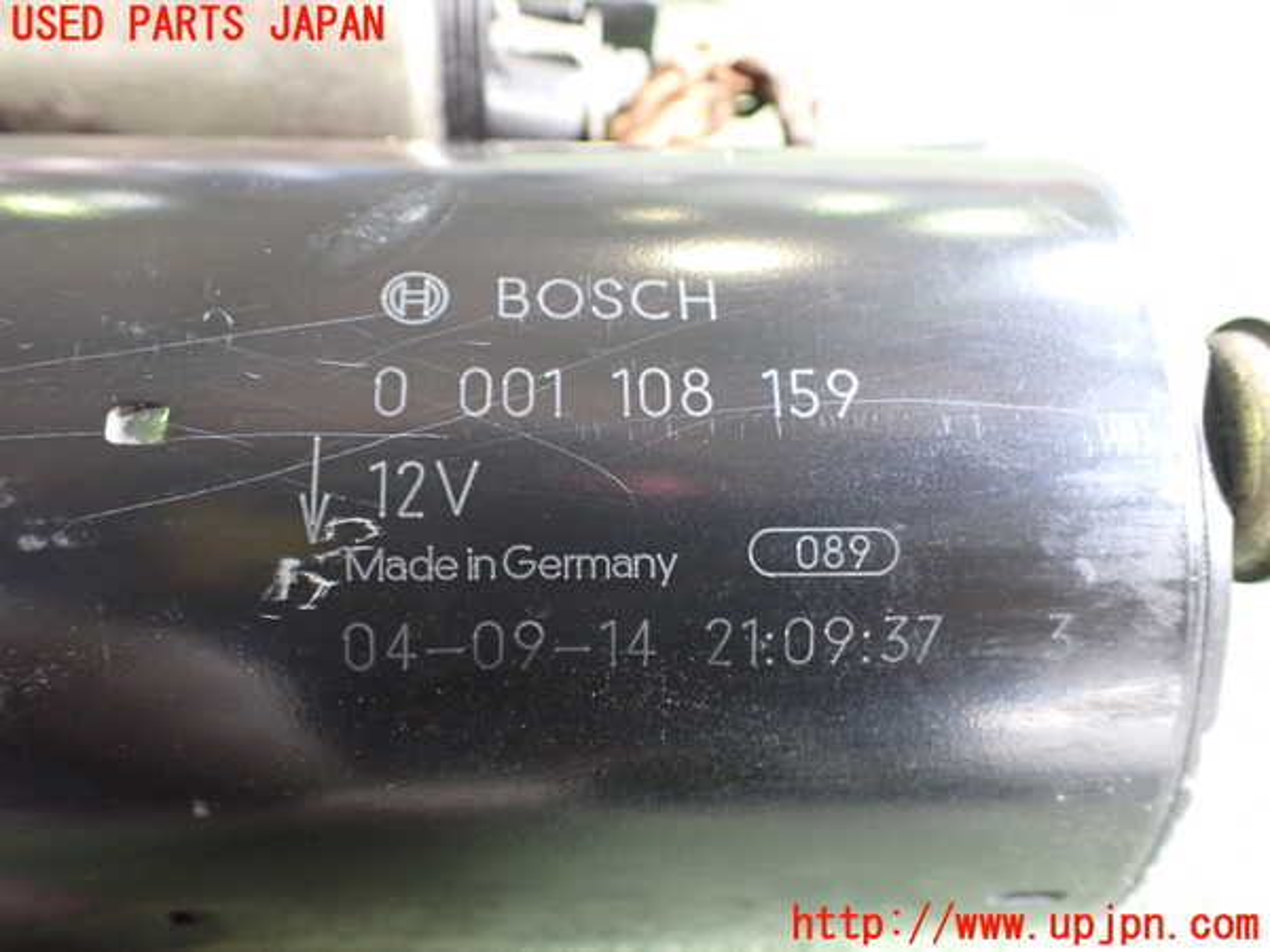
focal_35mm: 30
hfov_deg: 60.0
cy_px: 476
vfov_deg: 46.8
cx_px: 635
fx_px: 1101
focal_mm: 5.4
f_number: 2.3
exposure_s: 1/30
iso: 800
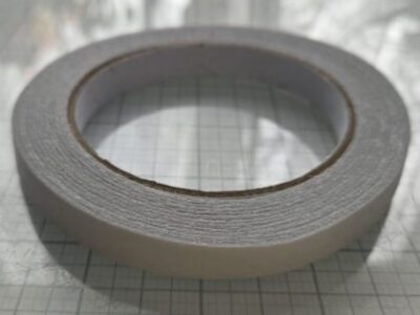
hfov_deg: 73.9
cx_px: 210
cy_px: 158
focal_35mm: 23
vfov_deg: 58.9
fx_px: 279
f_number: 1.8
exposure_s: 1/182
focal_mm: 5.4
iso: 125
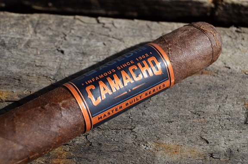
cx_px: 124
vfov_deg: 16.5
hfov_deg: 24.7
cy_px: 82
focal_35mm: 82
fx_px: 567
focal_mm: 55
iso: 160
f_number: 10
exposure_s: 1/400
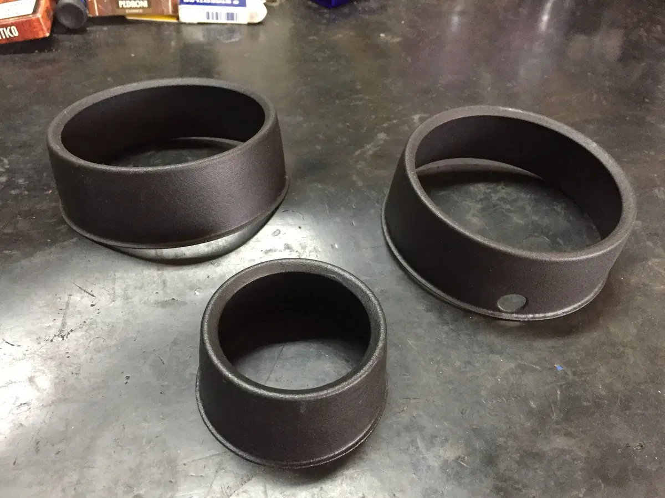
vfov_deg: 48.2
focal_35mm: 29
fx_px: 557
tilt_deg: -41.9
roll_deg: -6.3
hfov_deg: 61.7
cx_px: 332
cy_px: 249
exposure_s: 1/25
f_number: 2.2
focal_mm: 4.15
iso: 250
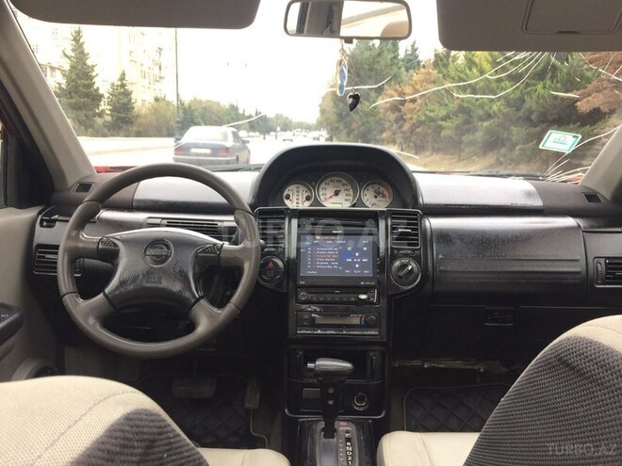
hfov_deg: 61.7
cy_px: 233
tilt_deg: -12.4
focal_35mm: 29
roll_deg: -0.3
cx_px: 311
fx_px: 521
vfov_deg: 48.2
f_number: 2.2
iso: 50
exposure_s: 1/50
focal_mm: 4.15
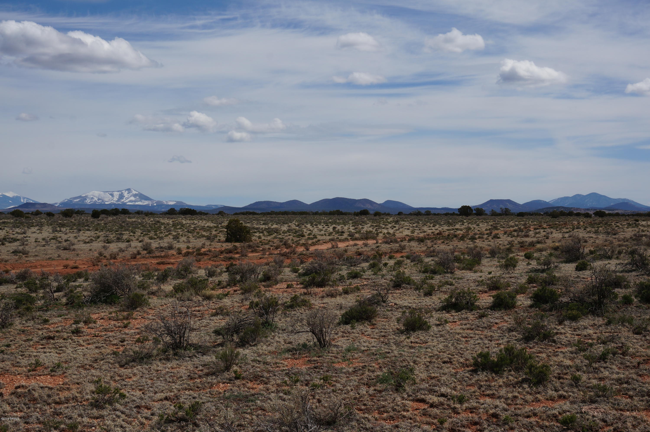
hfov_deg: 40.0
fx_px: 893
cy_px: 216
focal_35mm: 50
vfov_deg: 27.2
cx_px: 325
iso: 100
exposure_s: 1/250
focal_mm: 33
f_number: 13
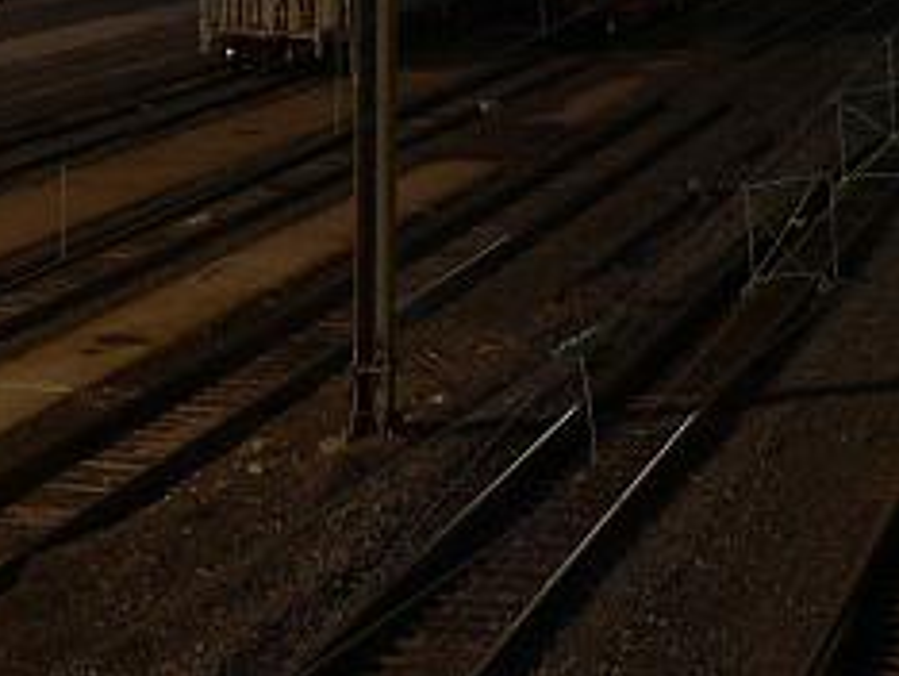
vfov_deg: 11.9
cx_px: 473
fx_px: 3198
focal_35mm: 123
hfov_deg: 16.0
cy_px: -4
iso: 80
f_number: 2.8
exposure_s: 1/1.3
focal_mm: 6
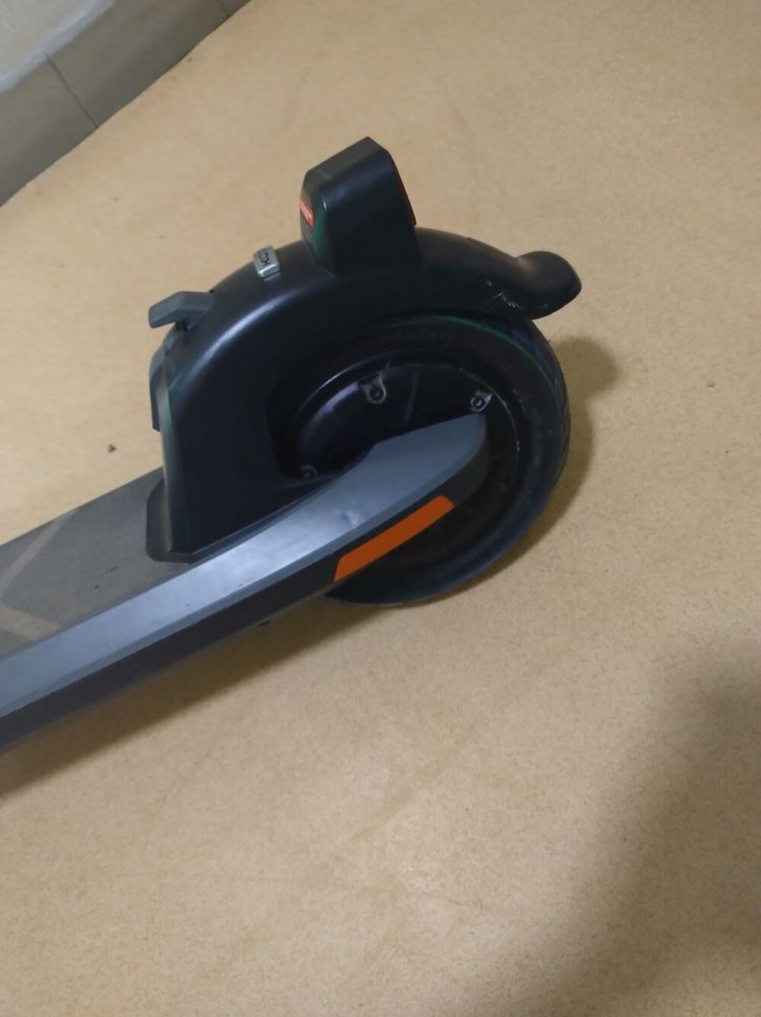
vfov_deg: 69.4
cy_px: 508
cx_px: 380
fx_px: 734
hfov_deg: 54.8
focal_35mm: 25
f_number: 1.7
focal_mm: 4.71
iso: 2741
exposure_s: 1/33.3
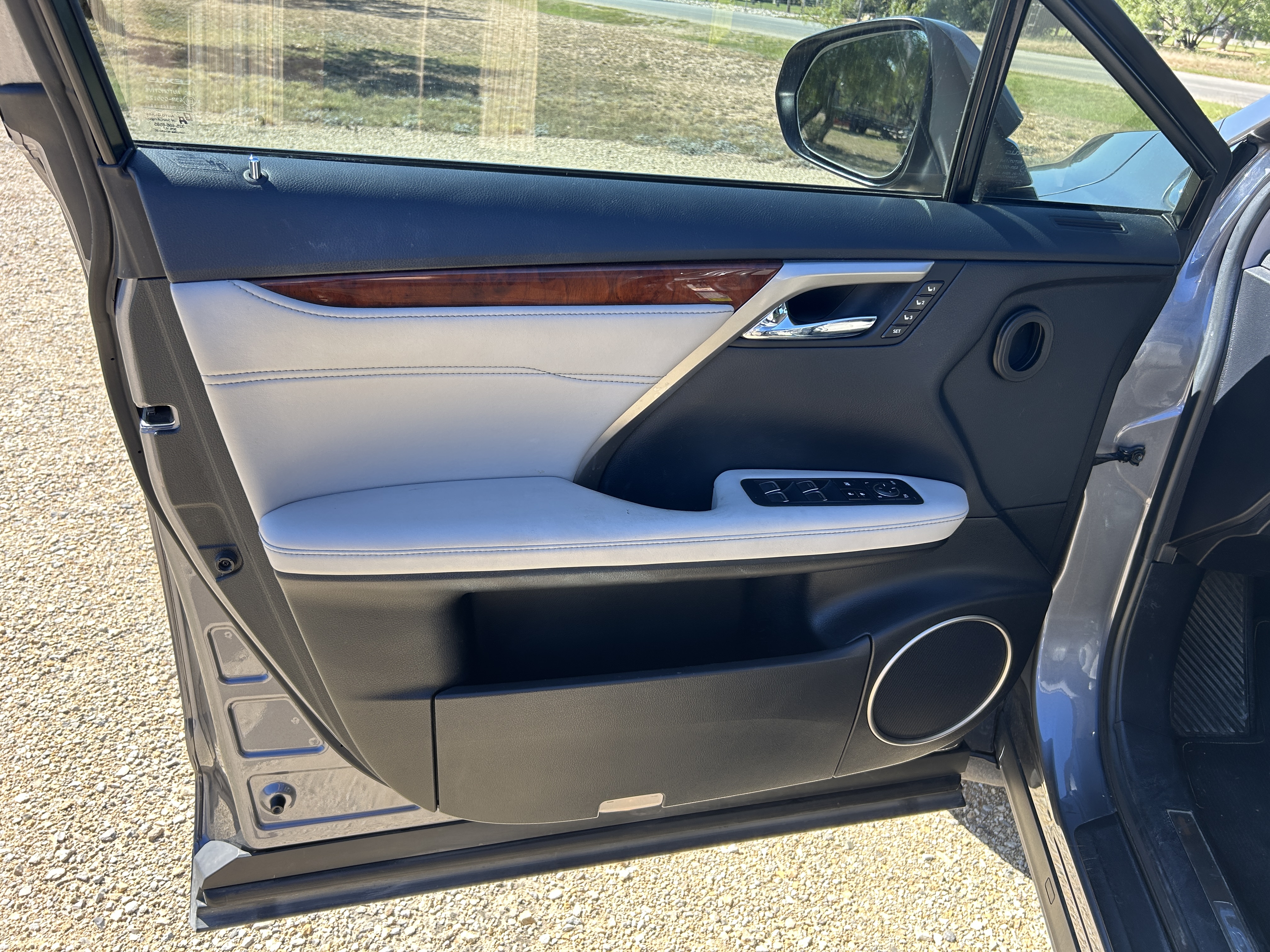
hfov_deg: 67.3
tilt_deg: -27.2
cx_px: 635
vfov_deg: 53.1
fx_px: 954
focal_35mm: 26
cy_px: 476
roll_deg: -4.7
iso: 50
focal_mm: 5.7
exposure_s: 1/471
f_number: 1.5
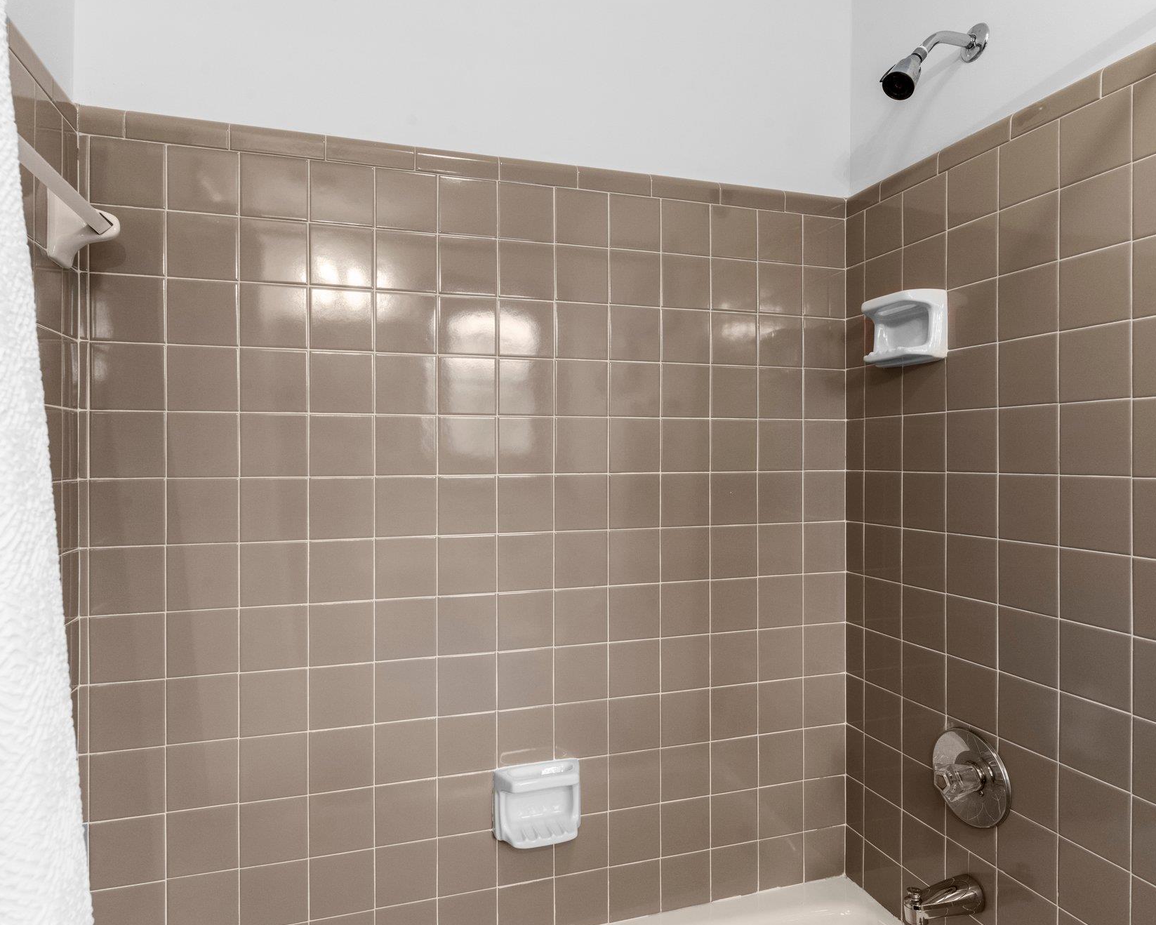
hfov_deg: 77.6
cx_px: 590
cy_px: 454
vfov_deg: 65.5
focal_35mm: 21
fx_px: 719
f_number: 8
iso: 500
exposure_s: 1/4
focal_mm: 18
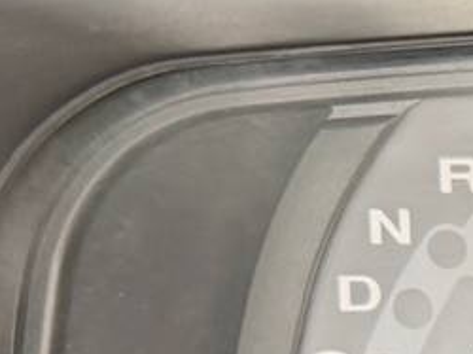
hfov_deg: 13.4
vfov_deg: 11.4
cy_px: 587
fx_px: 1679
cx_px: 997
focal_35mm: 123
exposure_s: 1/115
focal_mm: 6.76
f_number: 1.78
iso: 200
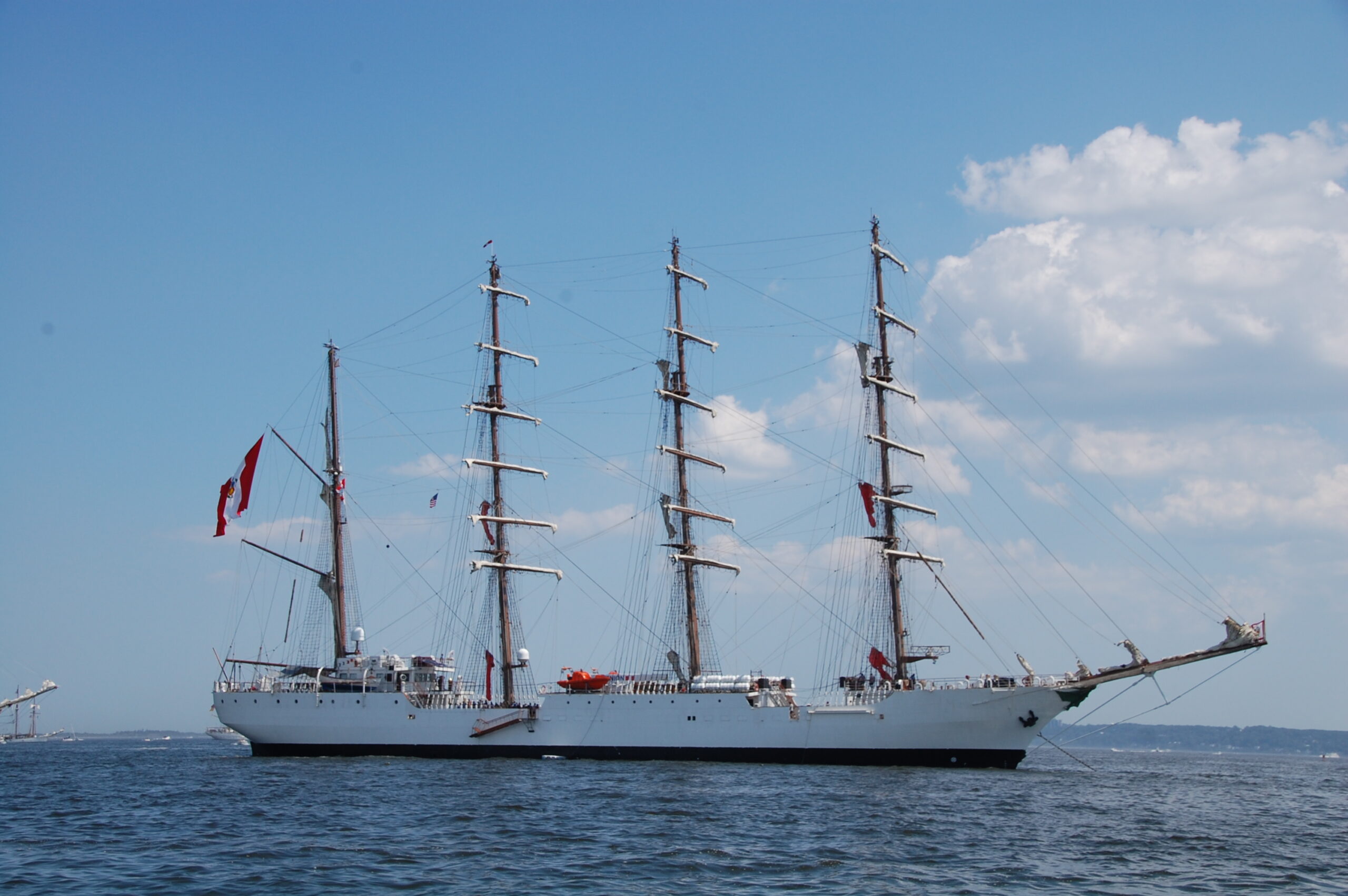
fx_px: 2132
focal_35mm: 57
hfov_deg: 35.1
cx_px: 674
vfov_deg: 23.7
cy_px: 448
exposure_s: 1/400
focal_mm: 38
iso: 200
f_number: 10
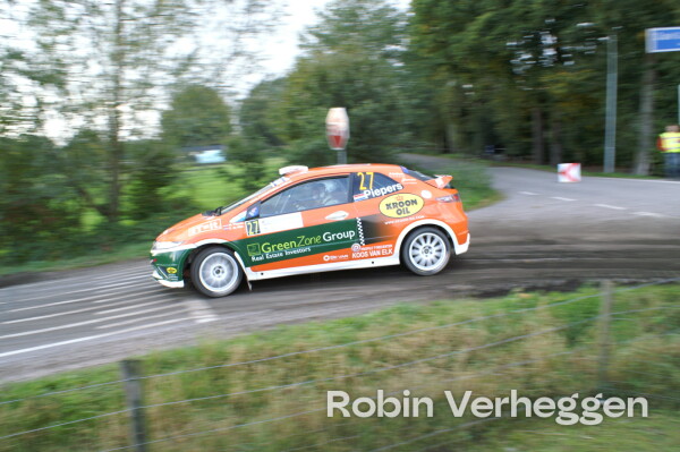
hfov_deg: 62.0
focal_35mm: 30
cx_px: 340
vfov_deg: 43.5
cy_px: 226
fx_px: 566
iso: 400
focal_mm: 20
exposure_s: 1/80
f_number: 8
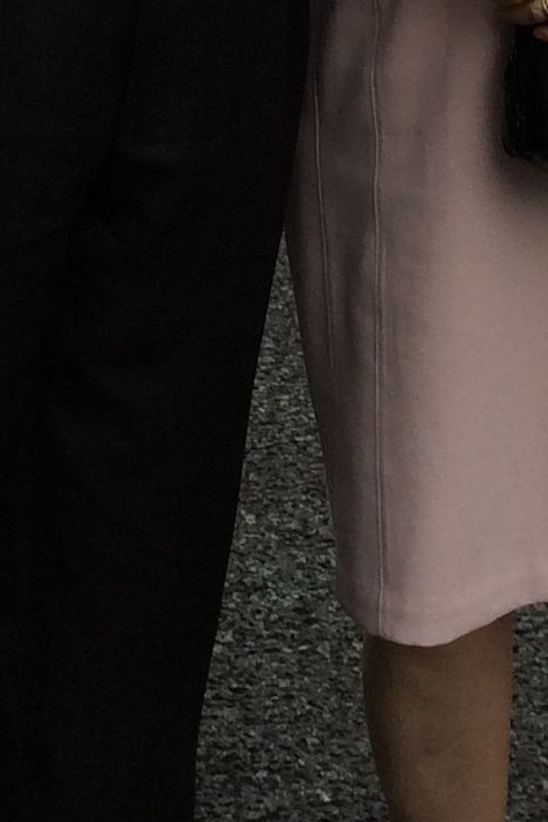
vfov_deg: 13.2
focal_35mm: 143
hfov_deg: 9.6
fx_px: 3263
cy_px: -580
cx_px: 97
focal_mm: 4.12
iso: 32
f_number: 2.2
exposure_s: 1/120
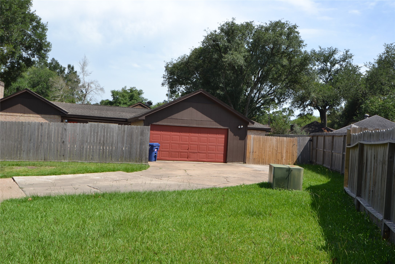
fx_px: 362
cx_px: 198
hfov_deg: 57.2
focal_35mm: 33
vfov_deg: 40.0
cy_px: 132
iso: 100
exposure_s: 1/200
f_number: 7.1
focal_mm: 22
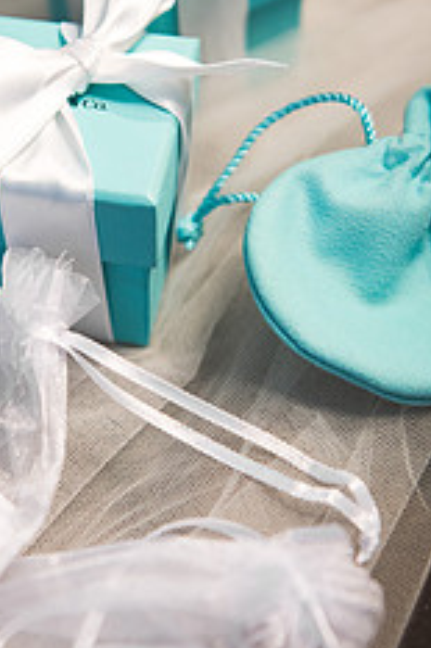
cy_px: 259
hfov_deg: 15.9
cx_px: 72
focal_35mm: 85
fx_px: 1529
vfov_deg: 23.9
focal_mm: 44
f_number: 2.8
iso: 800
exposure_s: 1/400
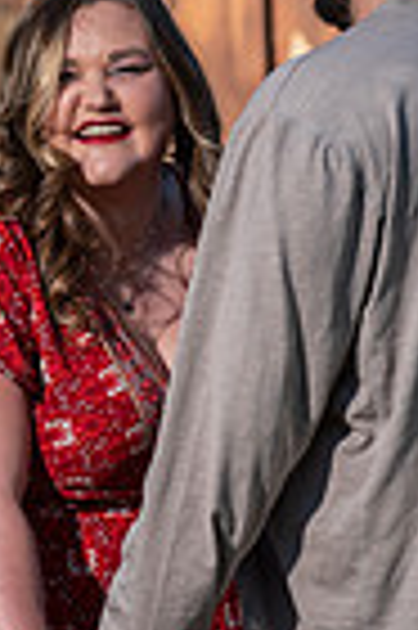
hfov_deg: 2.1
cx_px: 162
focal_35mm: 644
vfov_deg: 3.2
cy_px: 333
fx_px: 11243
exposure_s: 1/250
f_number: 5.6
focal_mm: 200
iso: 160
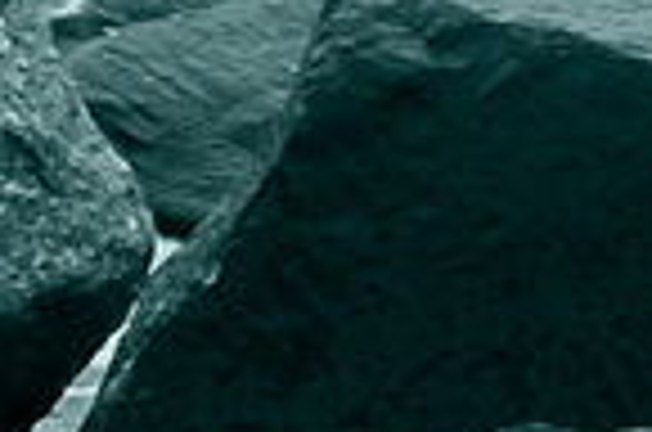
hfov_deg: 2.3
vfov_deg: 1.5
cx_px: 1947
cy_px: -394
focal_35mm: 885
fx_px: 15995
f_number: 8
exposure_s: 1/4000
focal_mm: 95
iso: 800
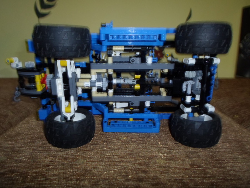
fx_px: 181
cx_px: 125
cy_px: 94
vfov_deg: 54.9
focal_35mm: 25
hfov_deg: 69.4
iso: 100
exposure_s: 3
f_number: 9.2
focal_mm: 4.5
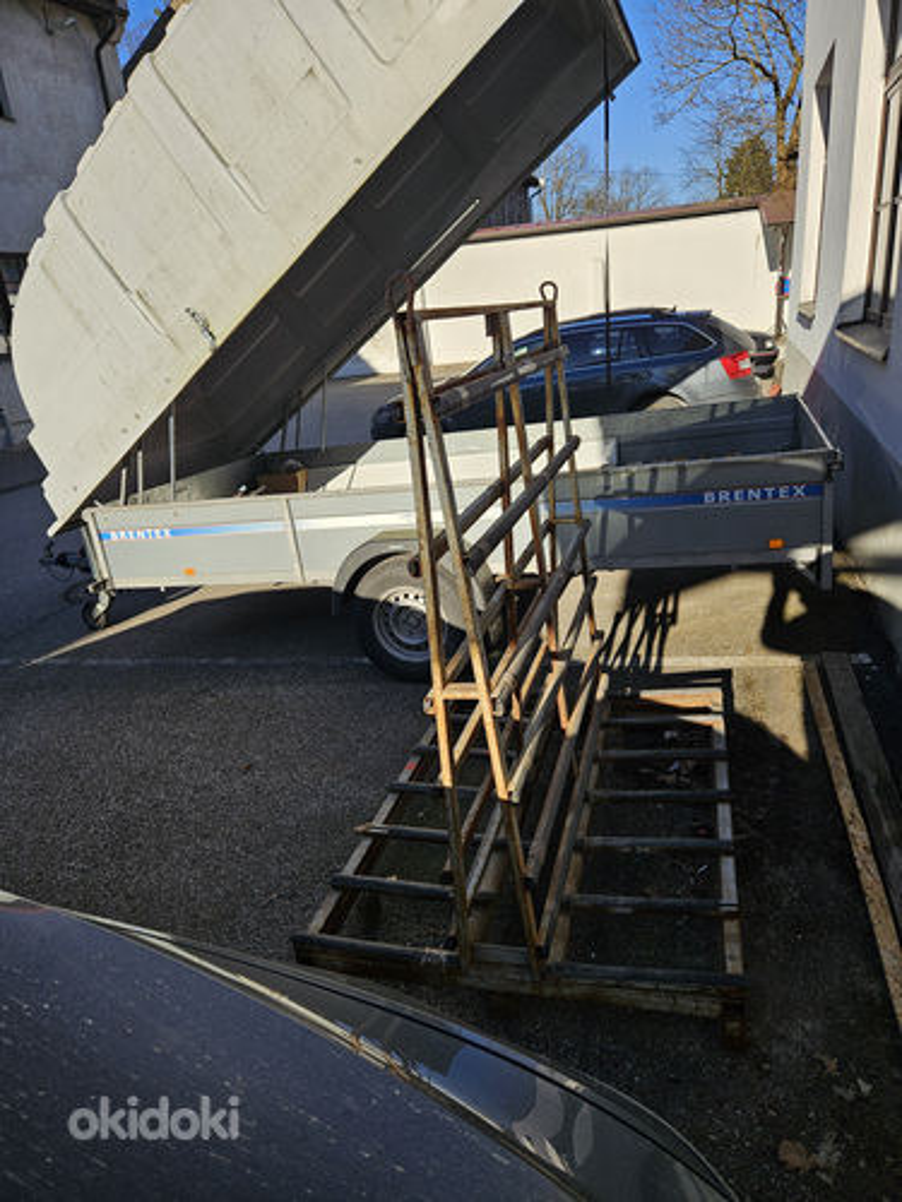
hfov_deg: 58.9
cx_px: 451
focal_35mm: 23
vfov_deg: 73.9
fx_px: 799
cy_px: 601
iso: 25
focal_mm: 5.4
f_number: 1.8
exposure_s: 1/1563
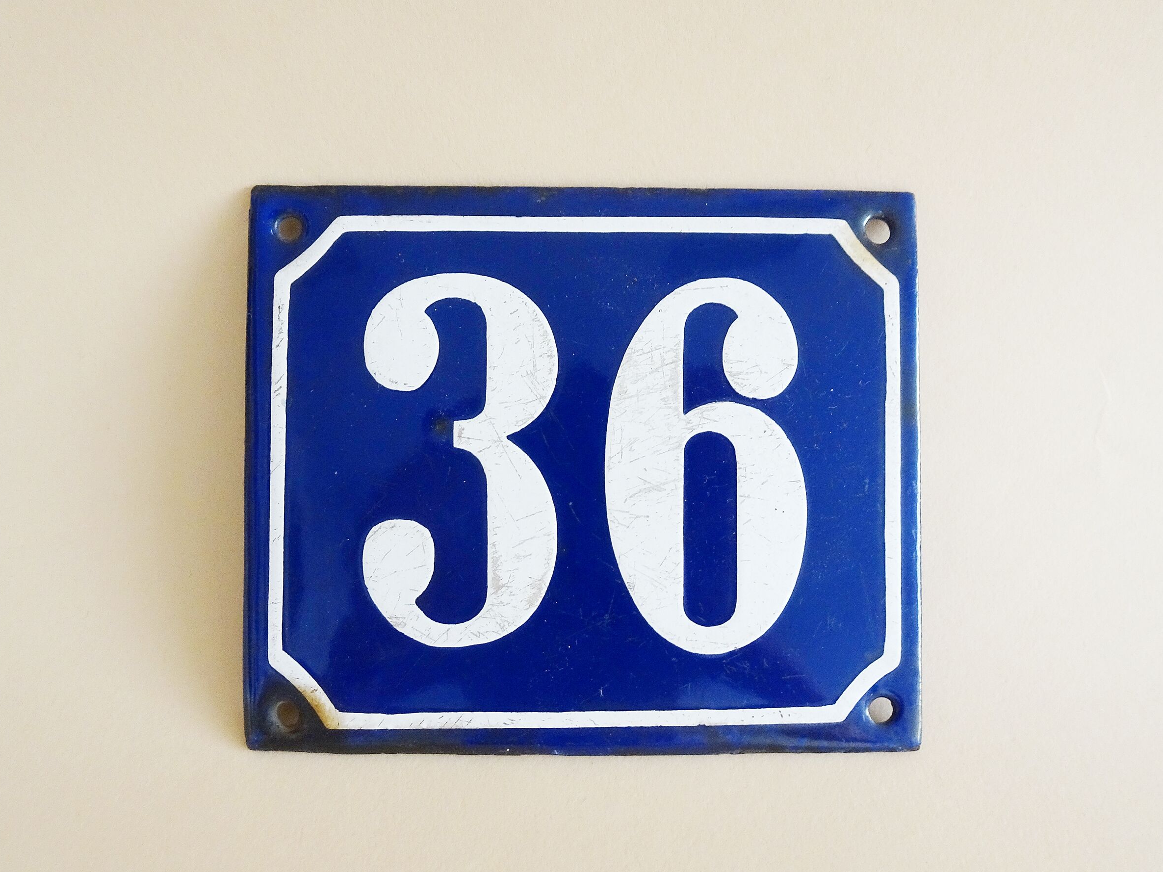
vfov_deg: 51.3
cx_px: 608
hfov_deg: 65.3
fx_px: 907
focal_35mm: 27
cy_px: 442
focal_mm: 4.1
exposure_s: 1/30
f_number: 3.5
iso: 200
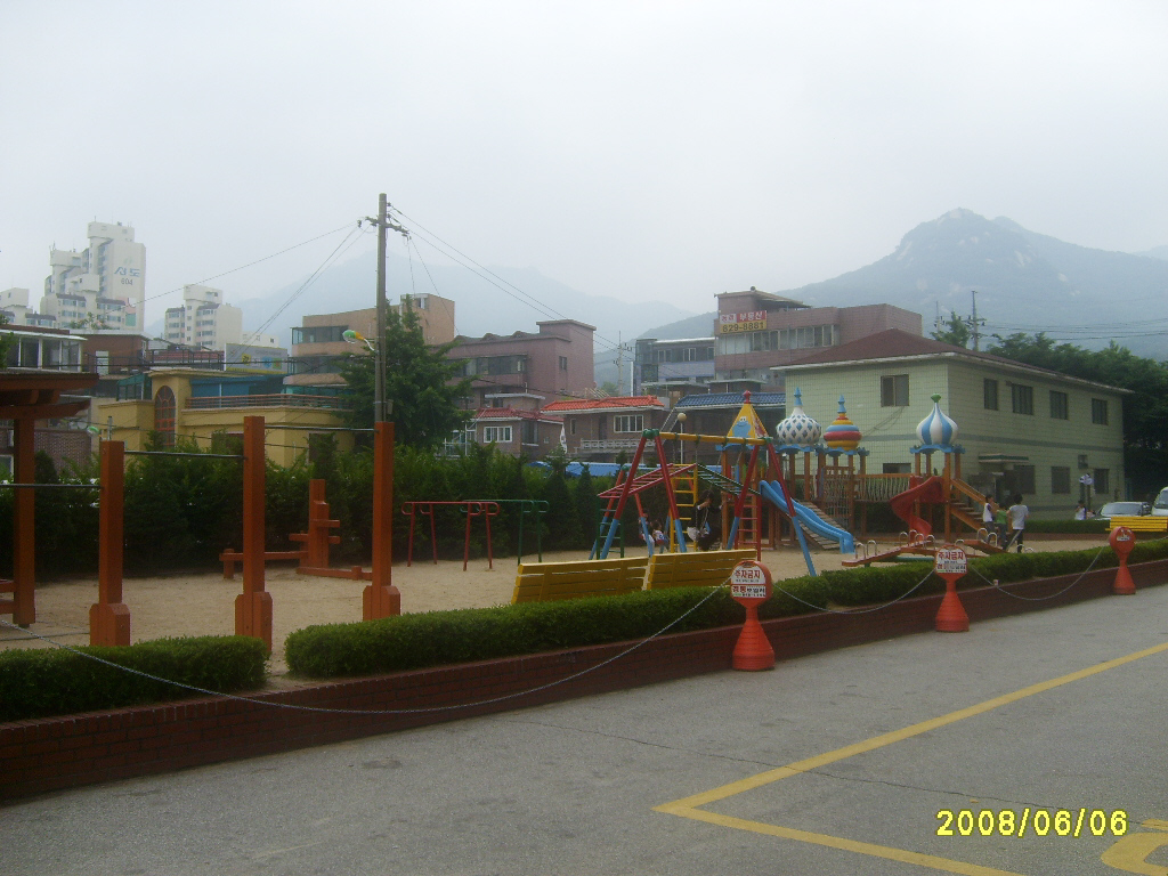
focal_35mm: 35
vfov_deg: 40.7
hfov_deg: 52.6
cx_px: 584
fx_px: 1181
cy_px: 438
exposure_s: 1/1000
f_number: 2.8
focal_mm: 5.8
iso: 50
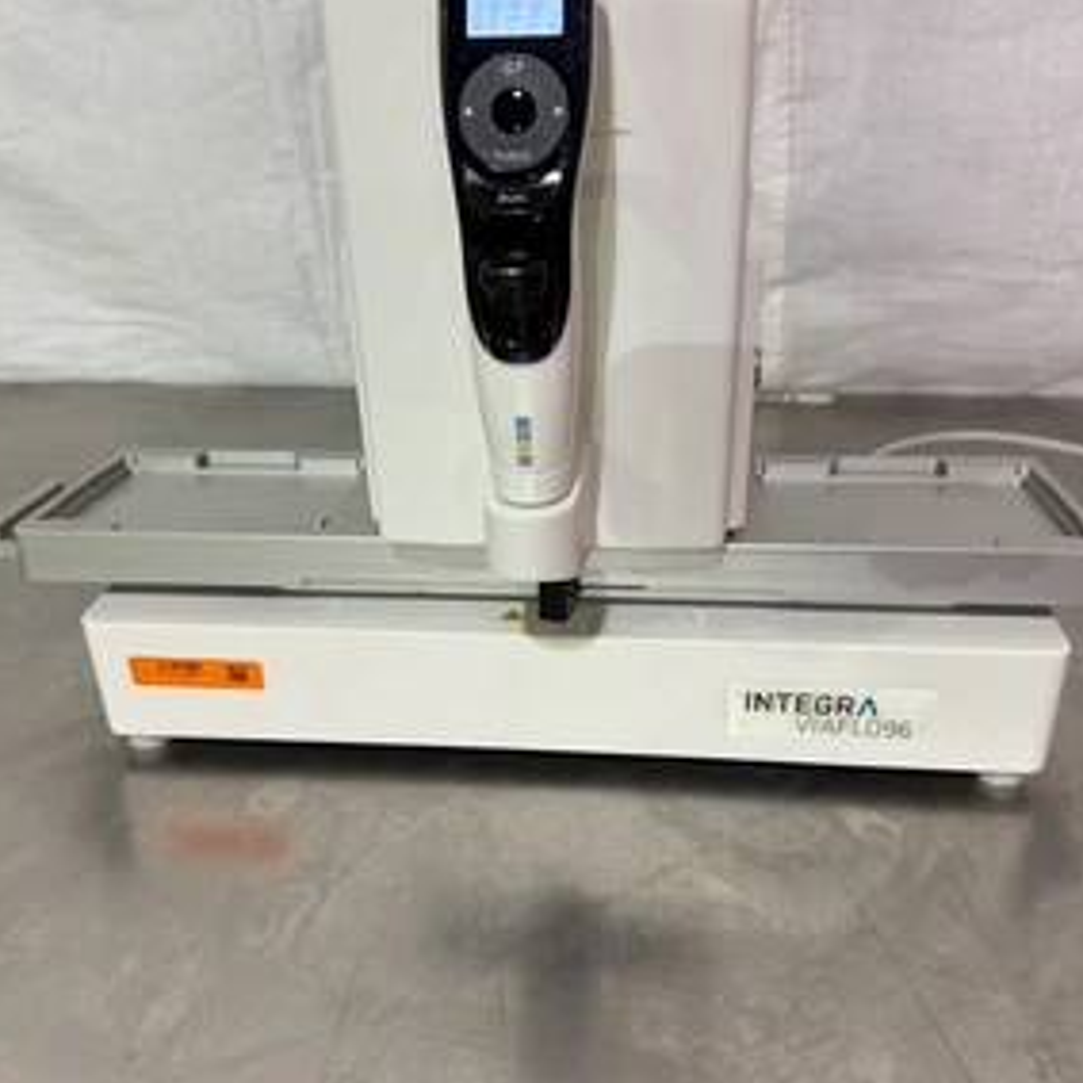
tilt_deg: -27.3
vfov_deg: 54.0
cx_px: 540
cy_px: 559
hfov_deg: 54.0
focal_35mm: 30
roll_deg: +2.2
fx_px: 1062
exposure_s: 1/120
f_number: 1.78
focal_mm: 6.76
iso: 320
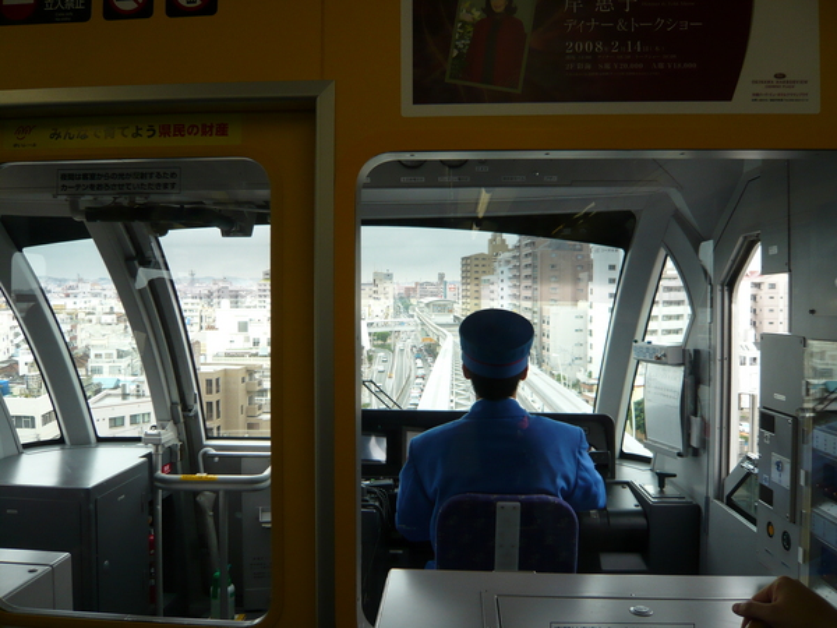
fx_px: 677
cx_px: 418
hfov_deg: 63.4
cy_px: 314
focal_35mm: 28
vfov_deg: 49.7
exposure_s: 1/160
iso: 100
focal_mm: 4.6
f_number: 2.8
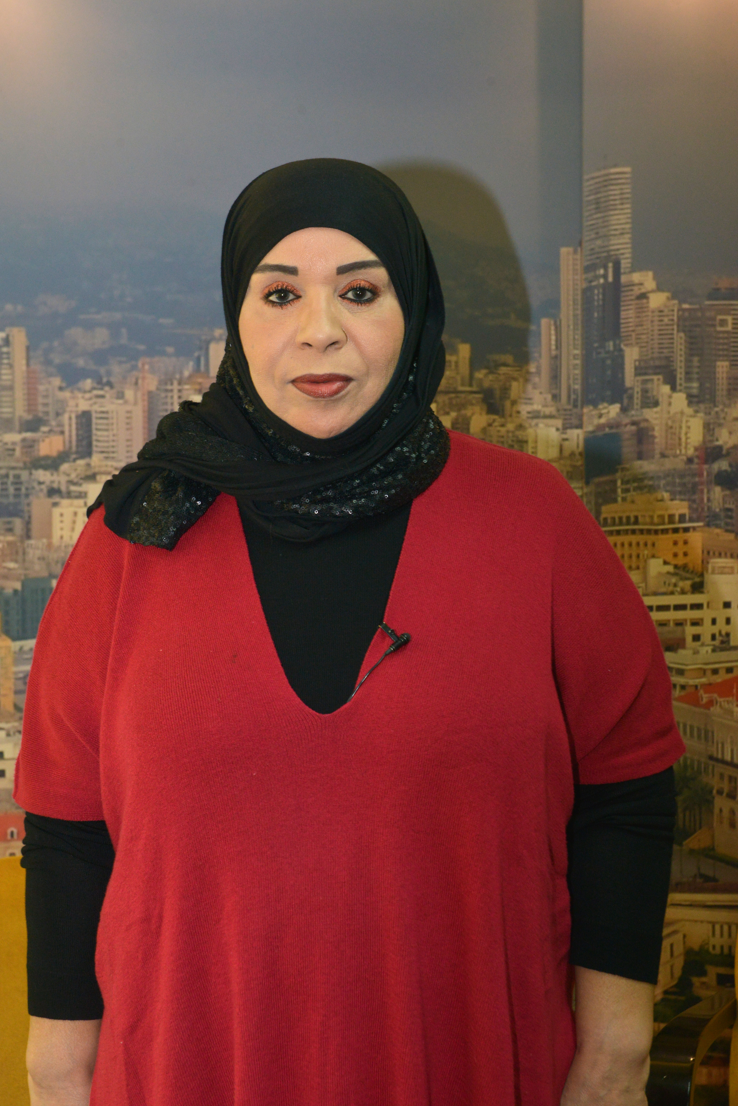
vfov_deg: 30.9
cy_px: 562
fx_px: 1997
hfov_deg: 20.9
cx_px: 356
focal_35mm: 65
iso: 1000
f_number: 5.6
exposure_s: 1/125
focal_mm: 62
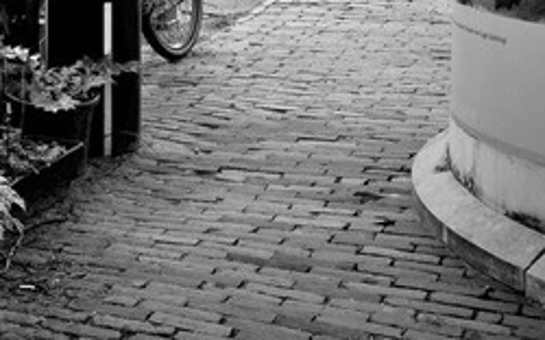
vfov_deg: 13.6
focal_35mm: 88
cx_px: -72
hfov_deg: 22.1
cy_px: -224
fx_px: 1306
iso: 100
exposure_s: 1/100
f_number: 5
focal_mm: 18
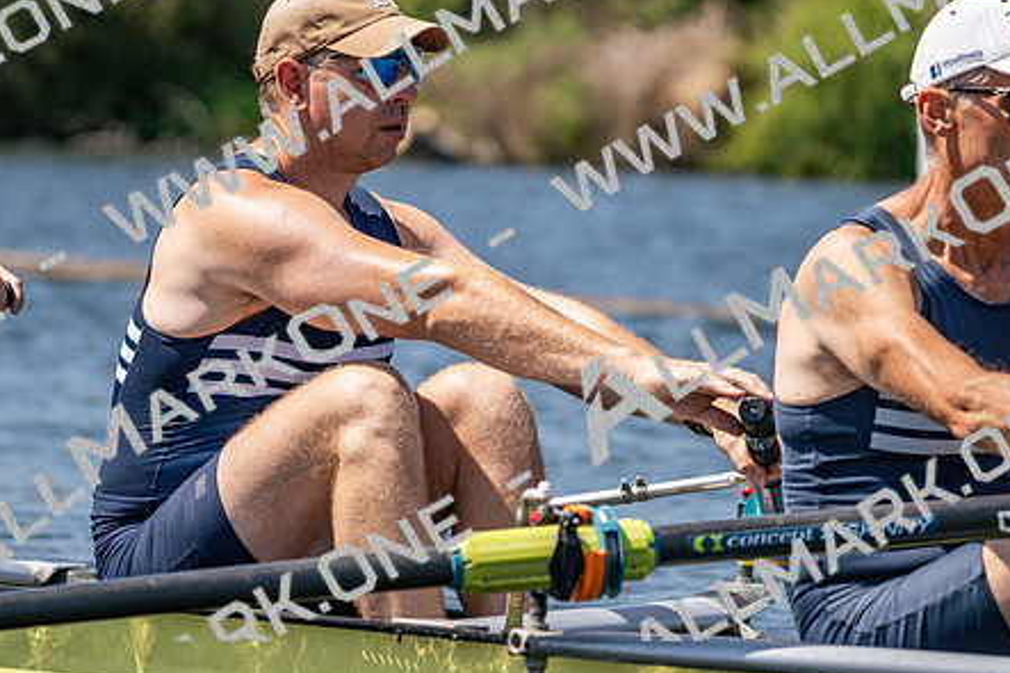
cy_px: 250
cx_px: 385
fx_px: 8525
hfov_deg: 6.8
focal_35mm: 304
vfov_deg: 4.5
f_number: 5.6
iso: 250
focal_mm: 232
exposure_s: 1/2000
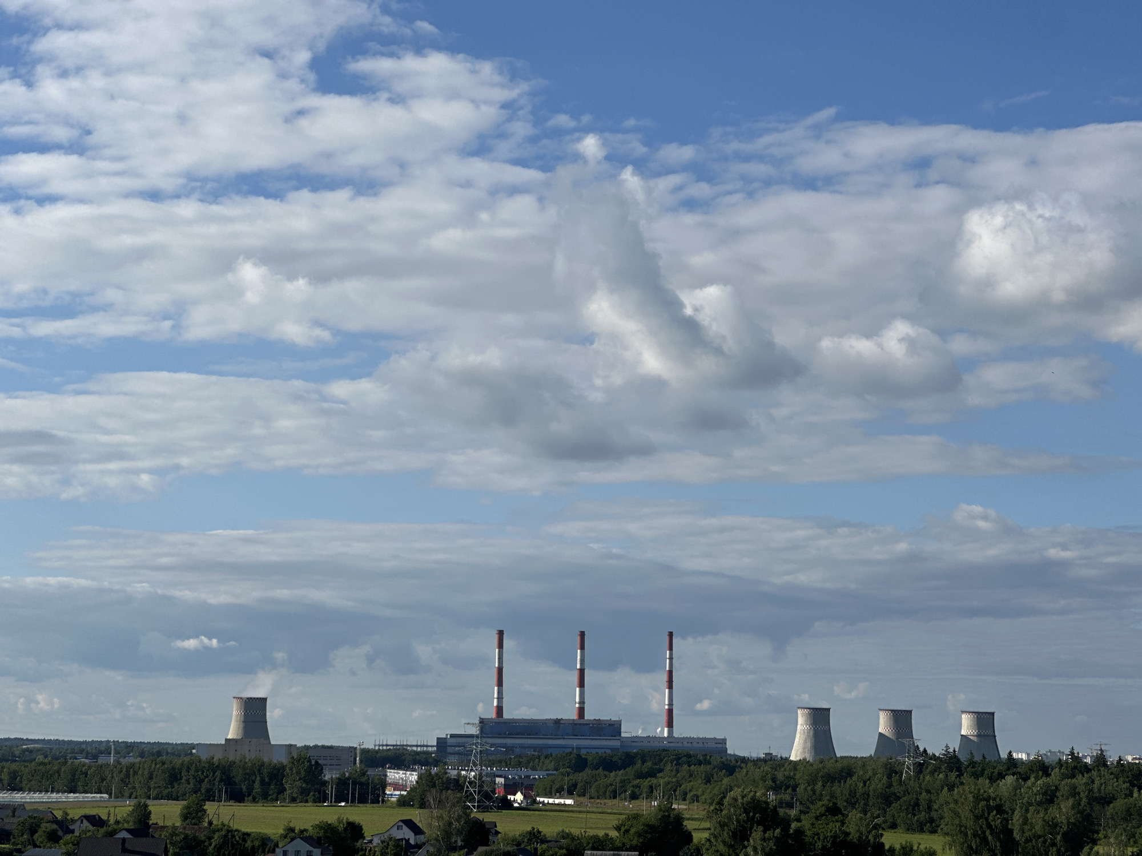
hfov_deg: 25.3
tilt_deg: +8.0
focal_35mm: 77
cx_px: 571
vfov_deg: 19.1
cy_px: 428
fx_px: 2540
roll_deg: -0.7
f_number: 2.8
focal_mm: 9
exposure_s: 1/1393
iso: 32
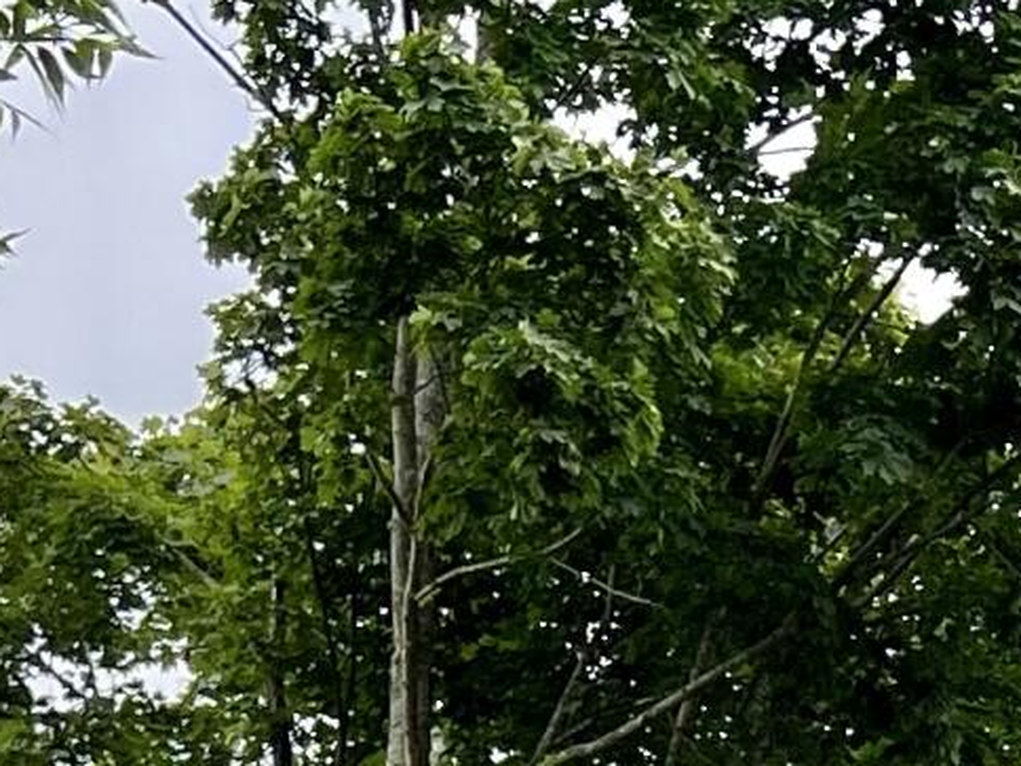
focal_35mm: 161
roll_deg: -0.2
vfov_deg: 8.2
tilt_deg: +7.3
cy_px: 2026
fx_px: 4749
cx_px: 1736
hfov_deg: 11.5
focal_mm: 5.7
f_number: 1.5
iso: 50
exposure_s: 1/547
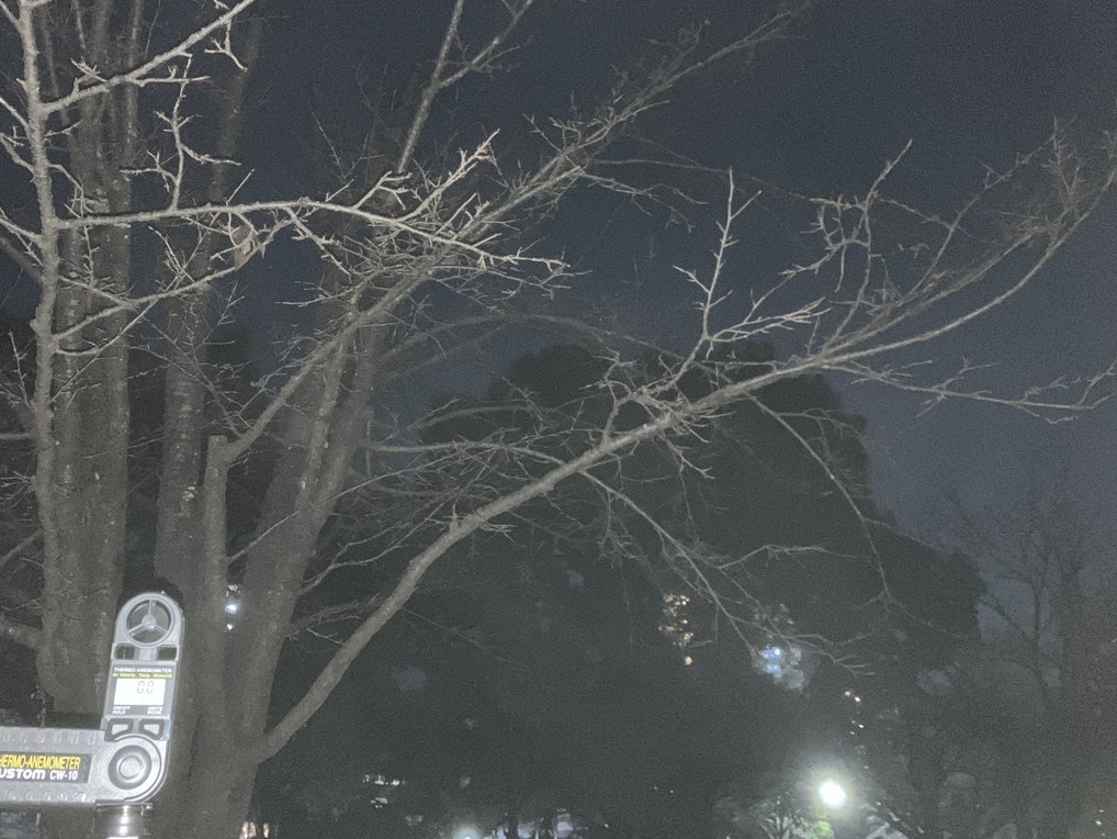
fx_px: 1065
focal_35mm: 33
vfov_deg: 42.9
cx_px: 529
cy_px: 380
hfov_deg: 55.3
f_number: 1.8
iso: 500
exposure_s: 1/4
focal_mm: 3.99
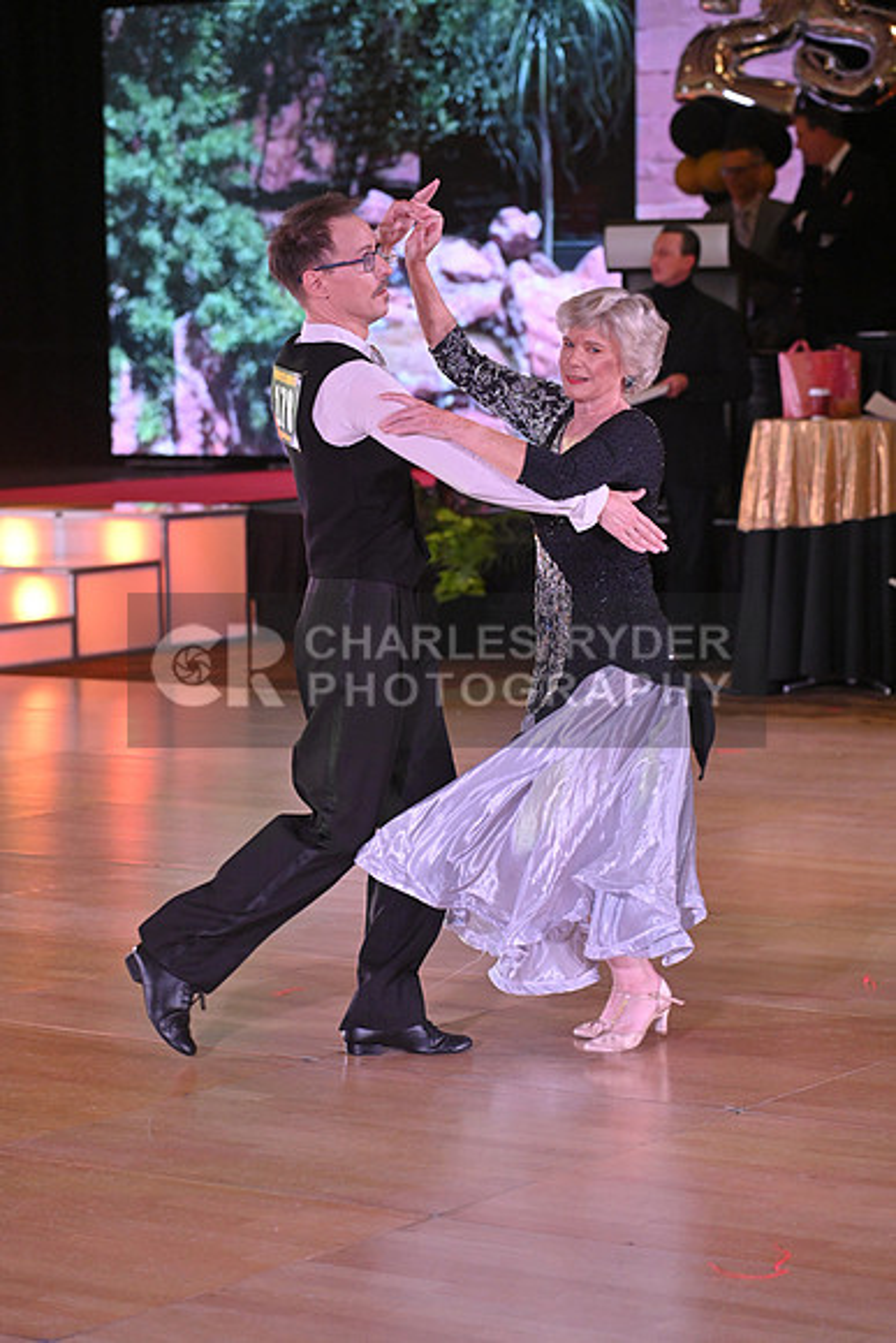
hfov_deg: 13.4
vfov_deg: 20.0
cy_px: 672
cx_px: 448
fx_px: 3805
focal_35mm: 102
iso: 3200
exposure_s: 1/400
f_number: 5
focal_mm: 102
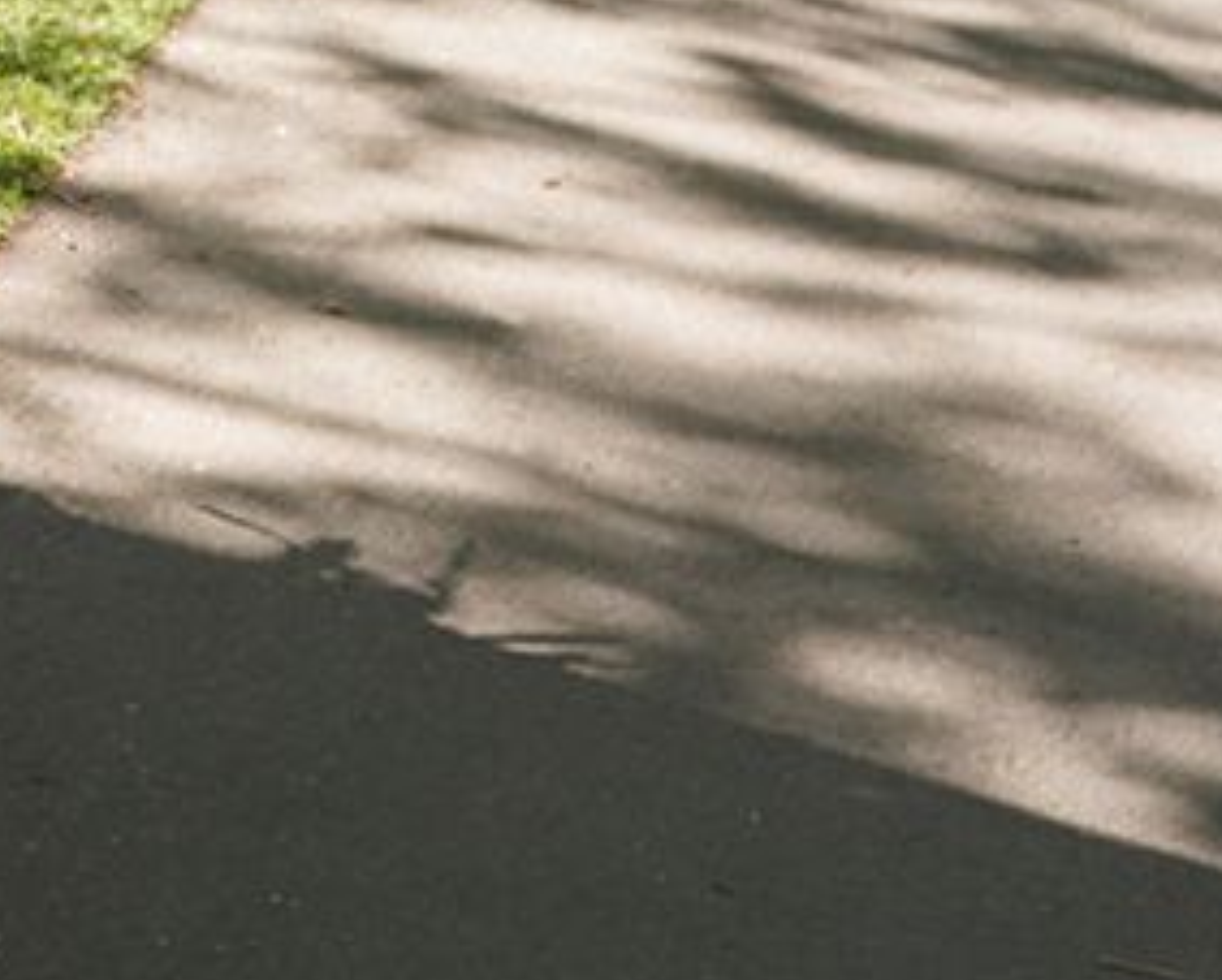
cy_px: -1252
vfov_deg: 8.9
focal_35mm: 159
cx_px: -2375
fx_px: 5756
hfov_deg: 9.6
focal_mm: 24
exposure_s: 1/100
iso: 100
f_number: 5.6
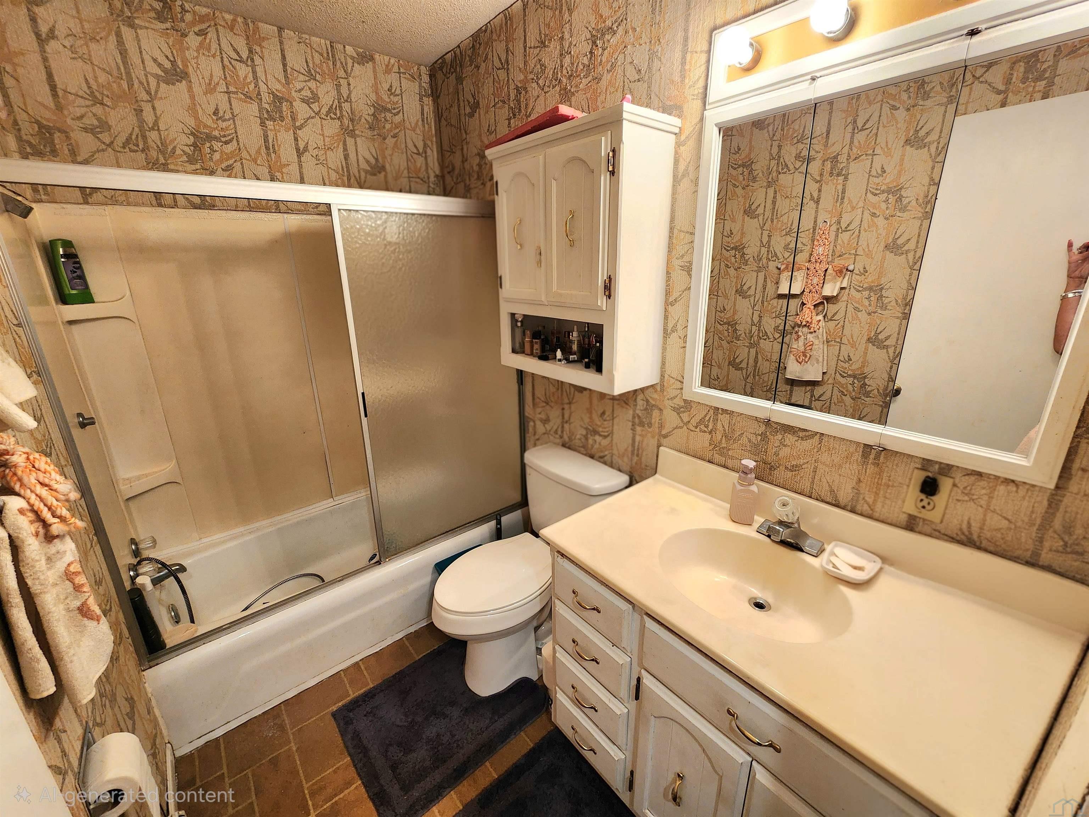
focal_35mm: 13
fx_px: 409
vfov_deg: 89.9
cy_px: 408
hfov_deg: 106.2
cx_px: 544
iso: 200
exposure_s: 1/60.2
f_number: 2.2
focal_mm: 2.2
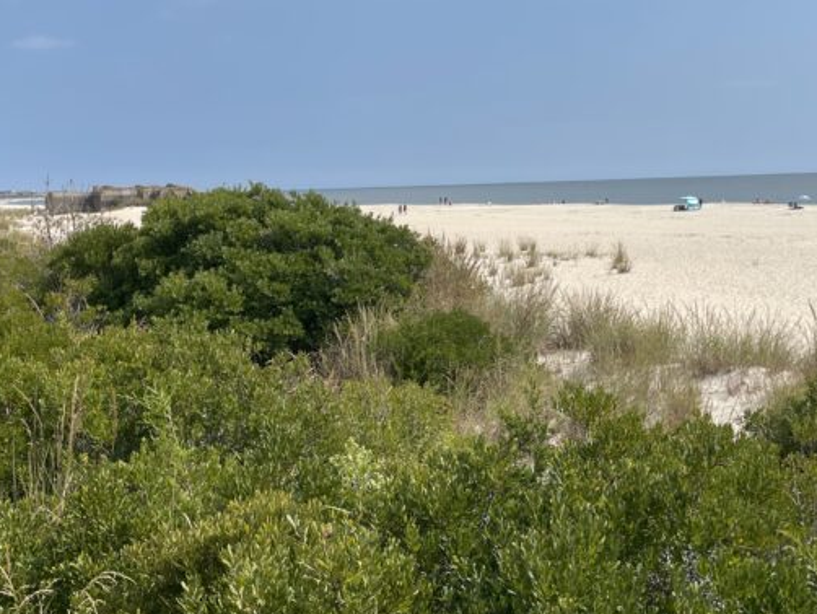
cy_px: 257
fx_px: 1251
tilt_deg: -3.8
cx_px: 426
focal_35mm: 53
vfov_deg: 27.5
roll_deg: +2.1
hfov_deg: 36.1
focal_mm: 4.2
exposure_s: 1/5291
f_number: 1.6
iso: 32
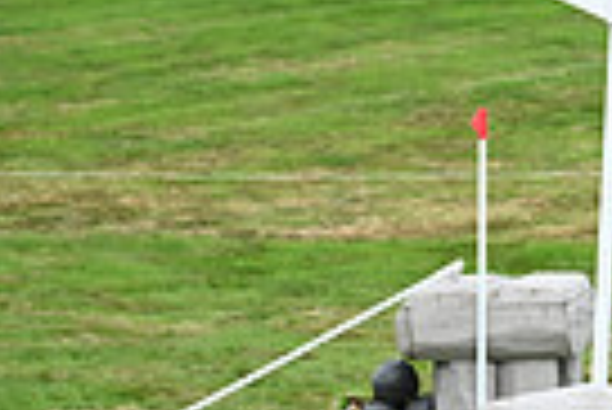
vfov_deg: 6.0
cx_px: 1228
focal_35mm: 230
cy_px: 241
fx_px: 3914
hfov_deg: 8.5
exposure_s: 1/1250
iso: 560
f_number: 4.5
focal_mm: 54
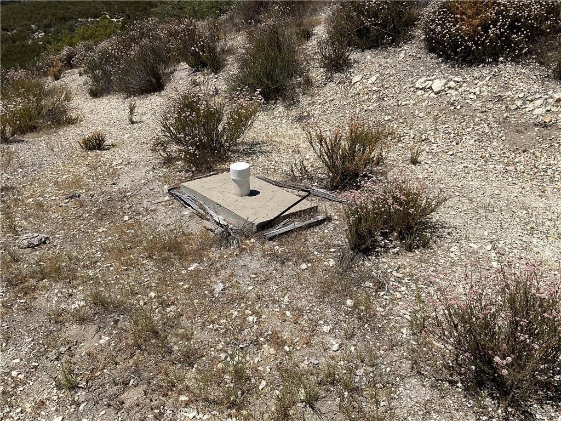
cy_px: 210
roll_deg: -1.0
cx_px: 280
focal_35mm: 29
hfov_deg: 61.7
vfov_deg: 48.2
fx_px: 470
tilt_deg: -24.6
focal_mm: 3
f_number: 1.8
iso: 20
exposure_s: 1/3788
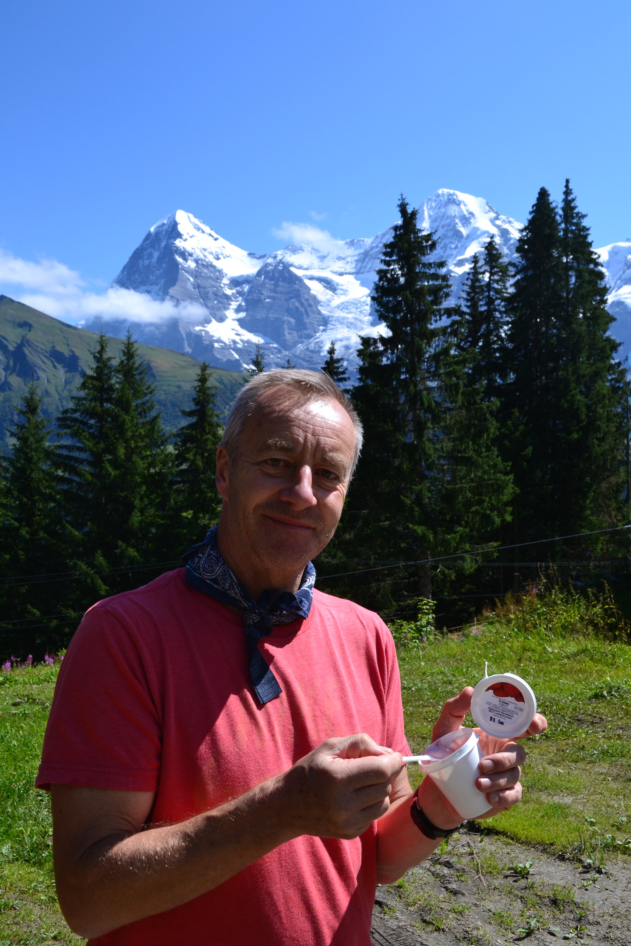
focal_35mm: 36
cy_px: 473
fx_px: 946
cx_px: 316
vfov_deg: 53.1
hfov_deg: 36.9
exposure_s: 1/400
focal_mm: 24
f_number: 11
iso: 400
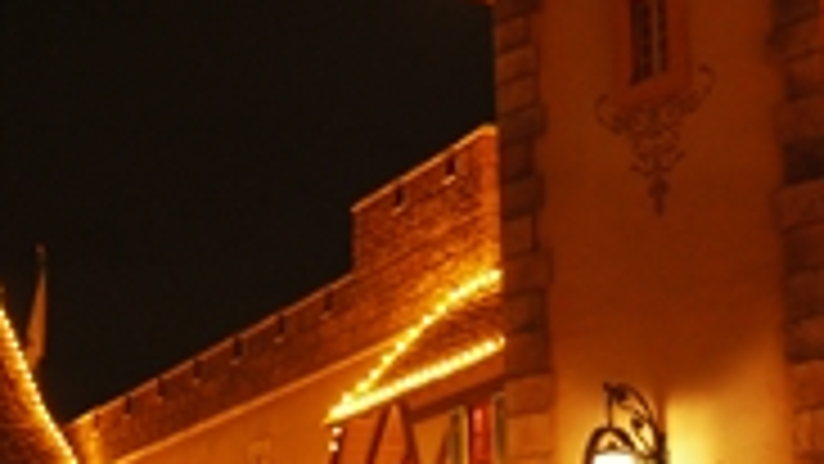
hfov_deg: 22.8
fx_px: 2032
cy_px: 487
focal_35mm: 93
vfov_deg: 12.8
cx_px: 279
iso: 400
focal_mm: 14
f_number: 3.5
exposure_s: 1/4
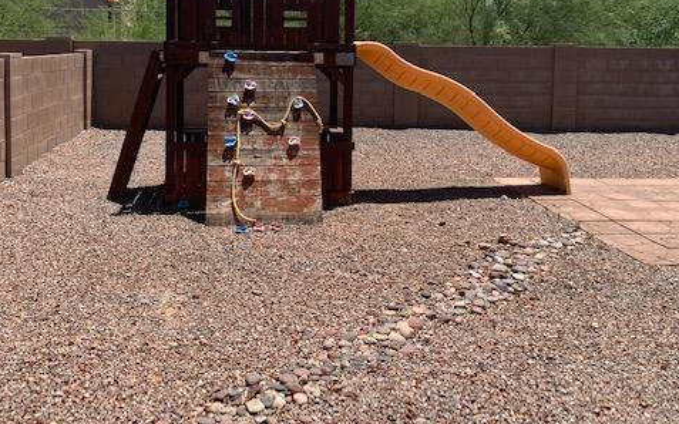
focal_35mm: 37
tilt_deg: -3.4
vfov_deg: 33.6
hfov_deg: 52.7
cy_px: 94
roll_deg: +0.0
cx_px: 315
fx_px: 685
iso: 25
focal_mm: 4.25
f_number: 1.8
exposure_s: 1/1953
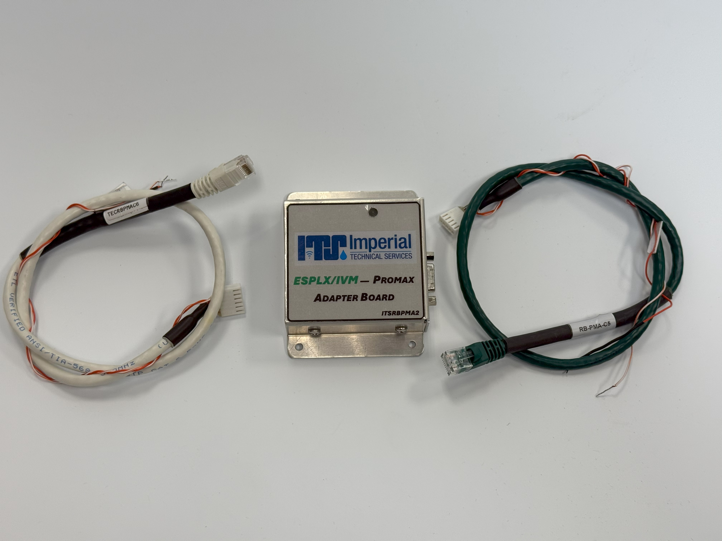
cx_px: 361
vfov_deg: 30.3
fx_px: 1001
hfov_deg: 39.7
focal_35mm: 48
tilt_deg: -57.7
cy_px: 270
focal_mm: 6.76
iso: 64
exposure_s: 1/127
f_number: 1.78
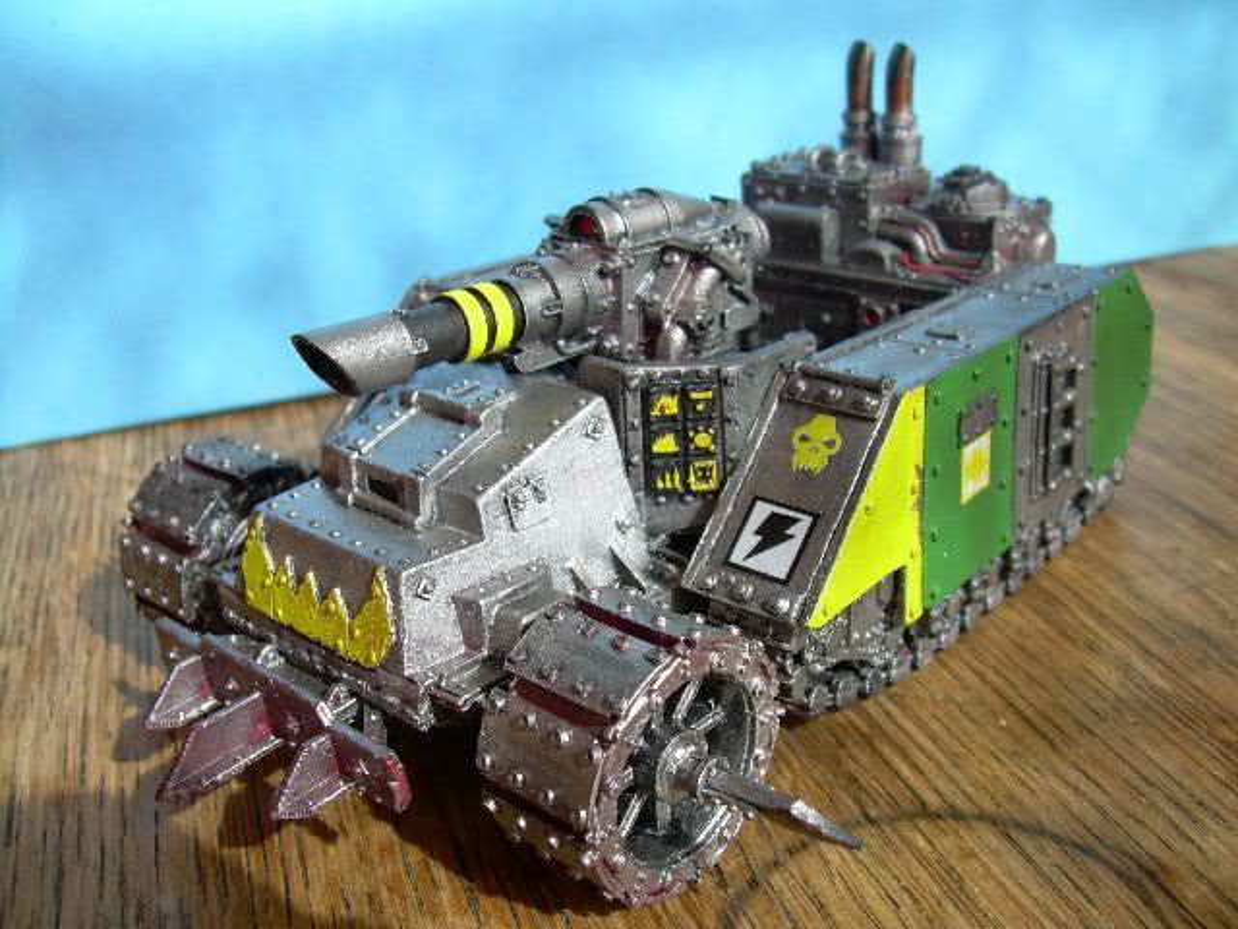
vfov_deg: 37.7
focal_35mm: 38
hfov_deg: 49.0
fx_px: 1359
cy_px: 464
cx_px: 619
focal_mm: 6.3
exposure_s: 1/210
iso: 50
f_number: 2.8
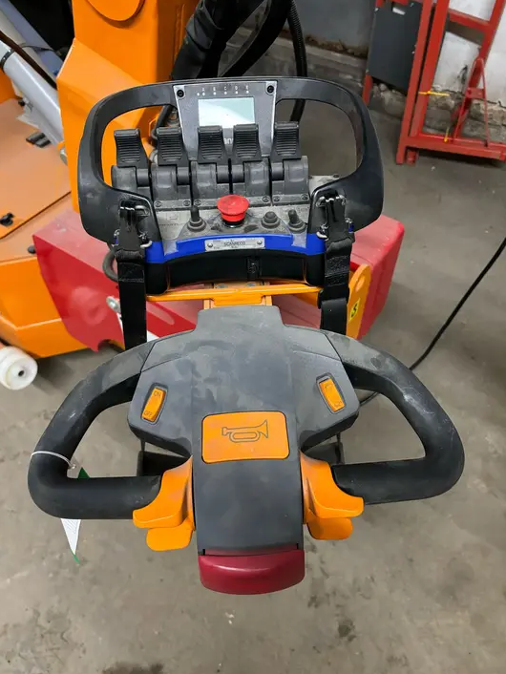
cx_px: 246
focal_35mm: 27
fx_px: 526
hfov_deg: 51.4
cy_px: 341
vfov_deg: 65.3
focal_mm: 5.96
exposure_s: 1/40
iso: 500
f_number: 1.6
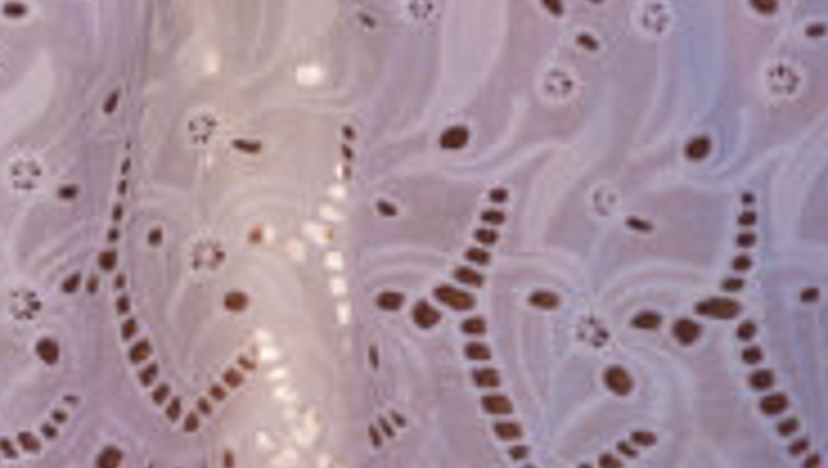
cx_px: 1305
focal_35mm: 676
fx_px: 14859
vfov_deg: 1.8
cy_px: -45
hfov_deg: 3.2
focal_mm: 116
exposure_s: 1/1250
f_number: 3.2
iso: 100
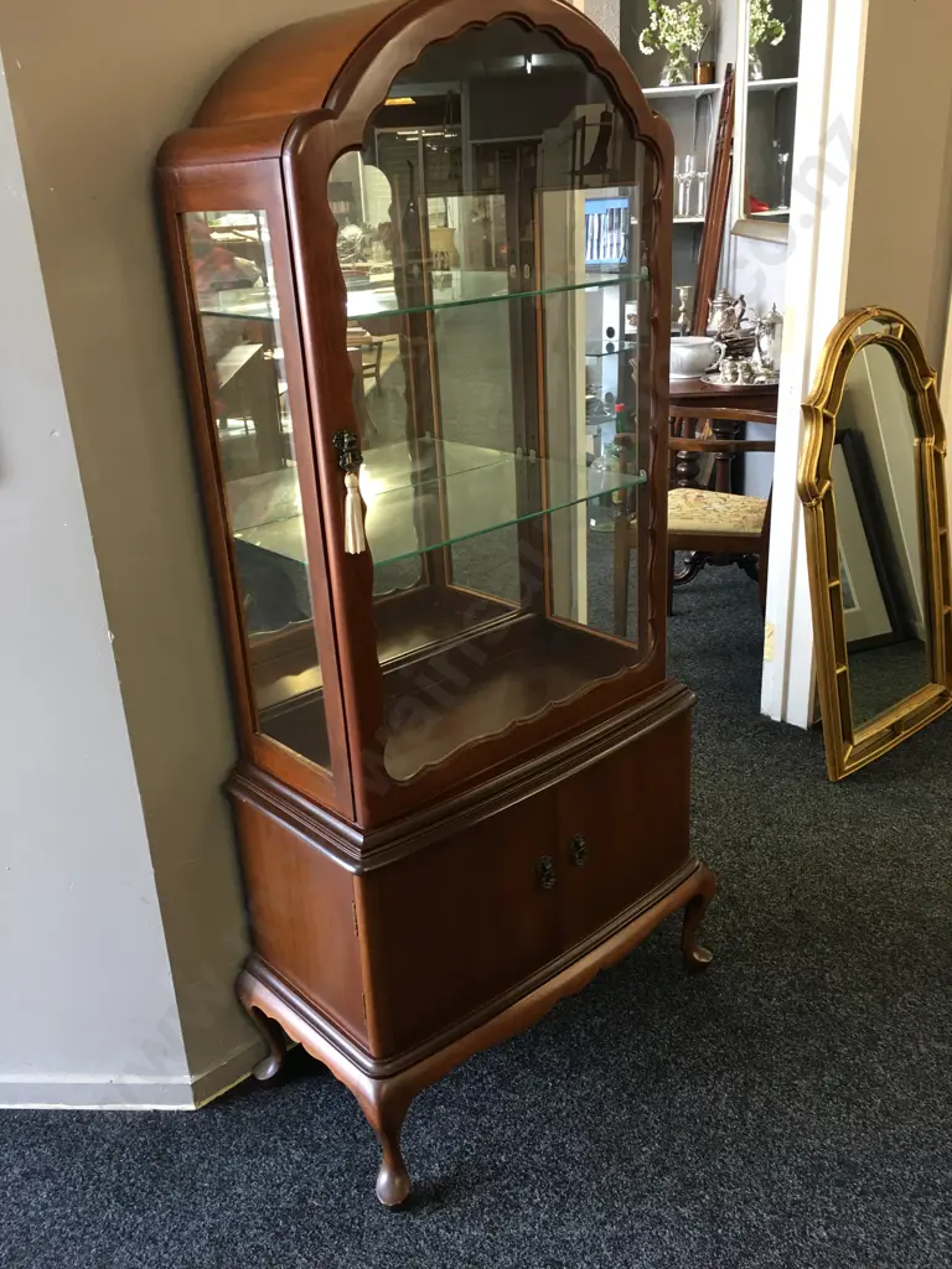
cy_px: 634
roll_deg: +1.6
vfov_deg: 61.7
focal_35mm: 29
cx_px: 476
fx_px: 1063
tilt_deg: -20.0
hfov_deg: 48.2
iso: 64
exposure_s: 1/17
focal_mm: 4.15
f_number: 2.2
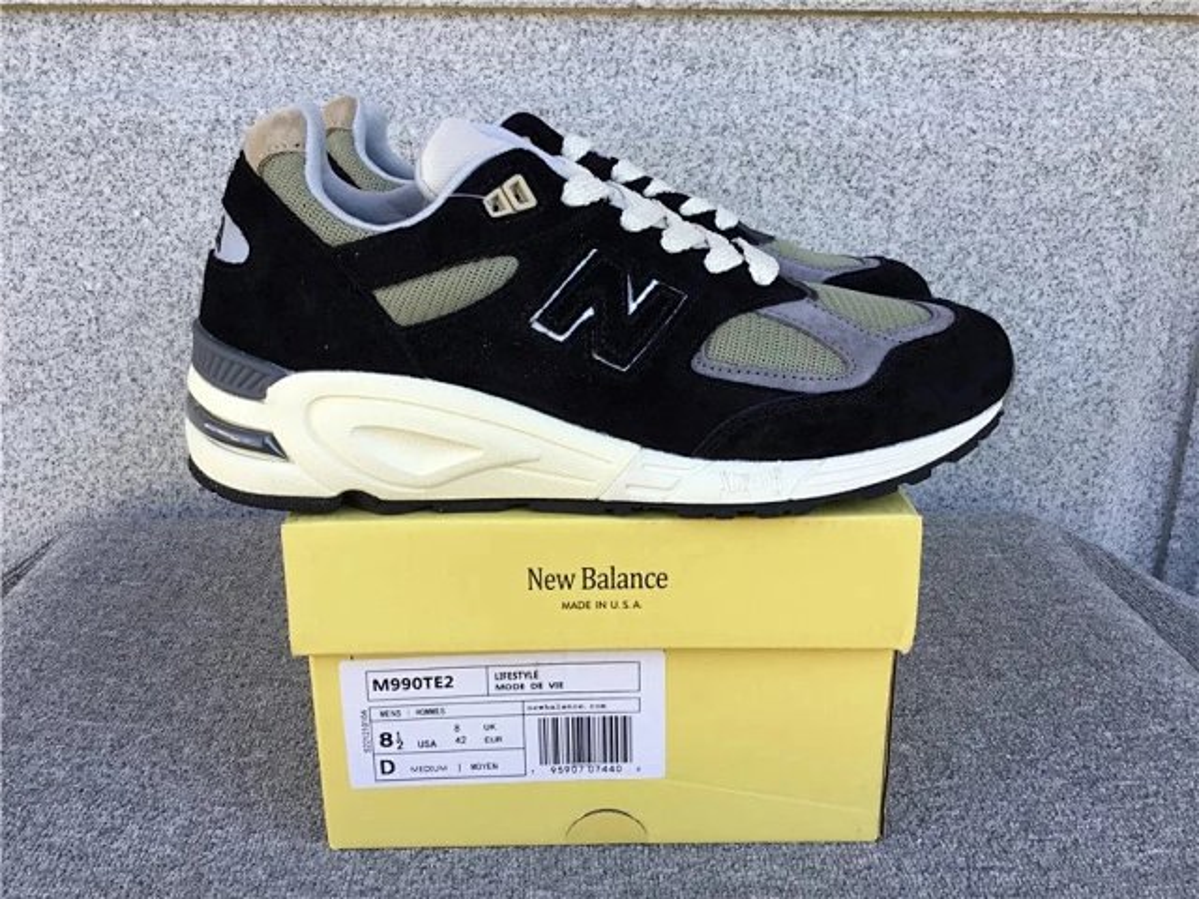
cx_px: 600
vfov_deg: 45.4
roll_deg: +0.4
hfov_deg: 58.4
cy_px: 450
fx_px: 1074
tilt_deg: -19.4
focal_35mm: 31
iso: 25
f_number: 2.4
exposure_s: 1/118
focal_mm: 3.3
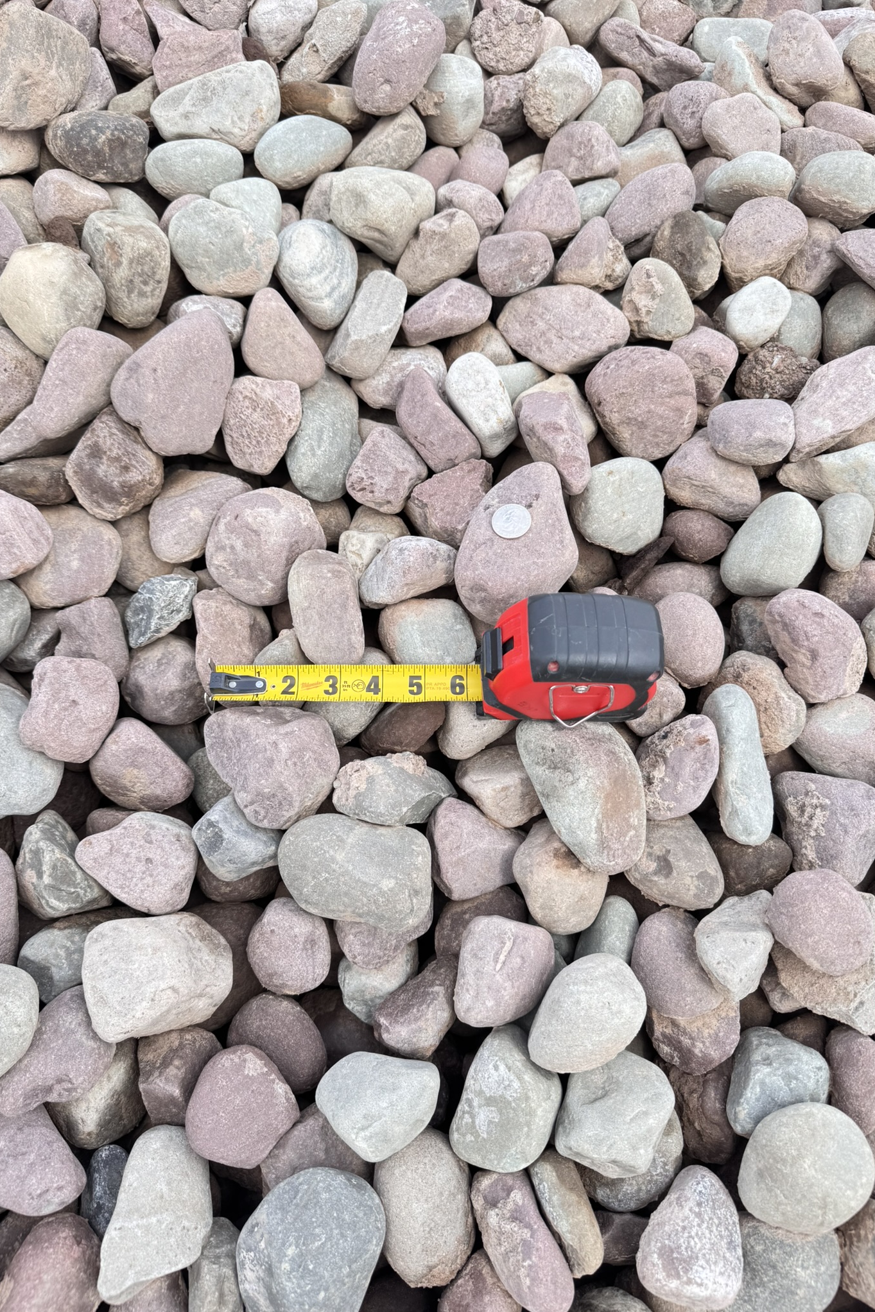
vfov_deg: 71.5
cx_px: 417
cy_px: 656
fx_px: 912
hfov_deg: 51.3
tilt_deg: -49.5
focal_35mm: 25
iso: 80
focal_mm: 6.76
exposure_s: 1/707
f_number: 1.78
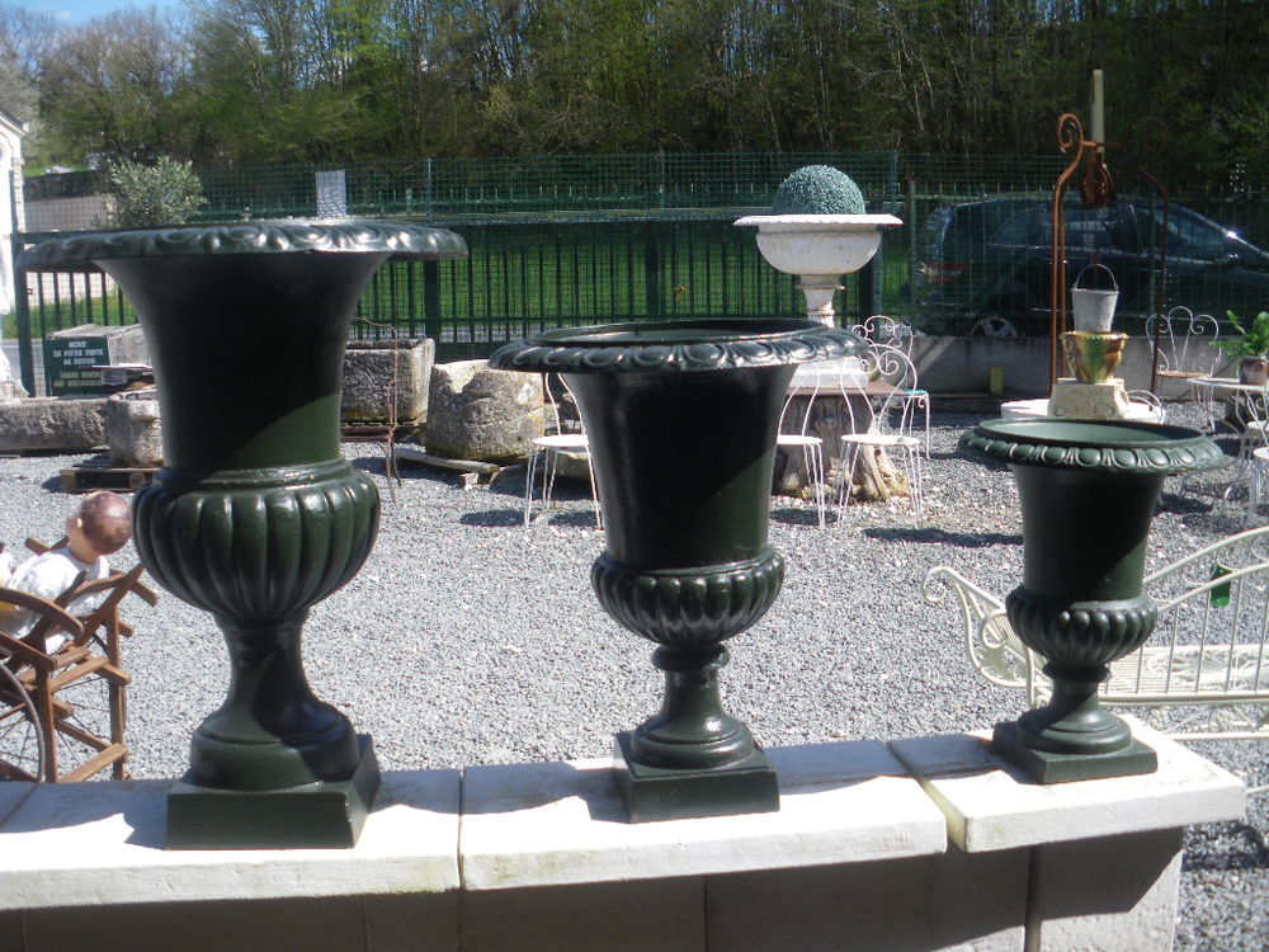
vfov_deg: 39.7
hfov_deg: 51.4
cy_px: 476
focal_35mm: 36
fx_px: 1320
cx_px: 634
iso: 64
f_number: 3.5
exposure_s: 1/320
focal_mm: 6.3
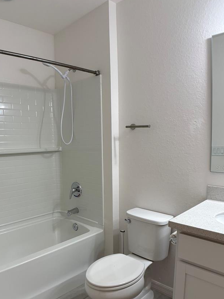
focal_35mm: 38
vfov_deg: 48.9
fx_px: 328
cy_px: 168
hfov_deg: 37.4
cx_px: 78
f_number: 1.6
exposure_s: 1/120
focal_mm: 5.96
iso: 125
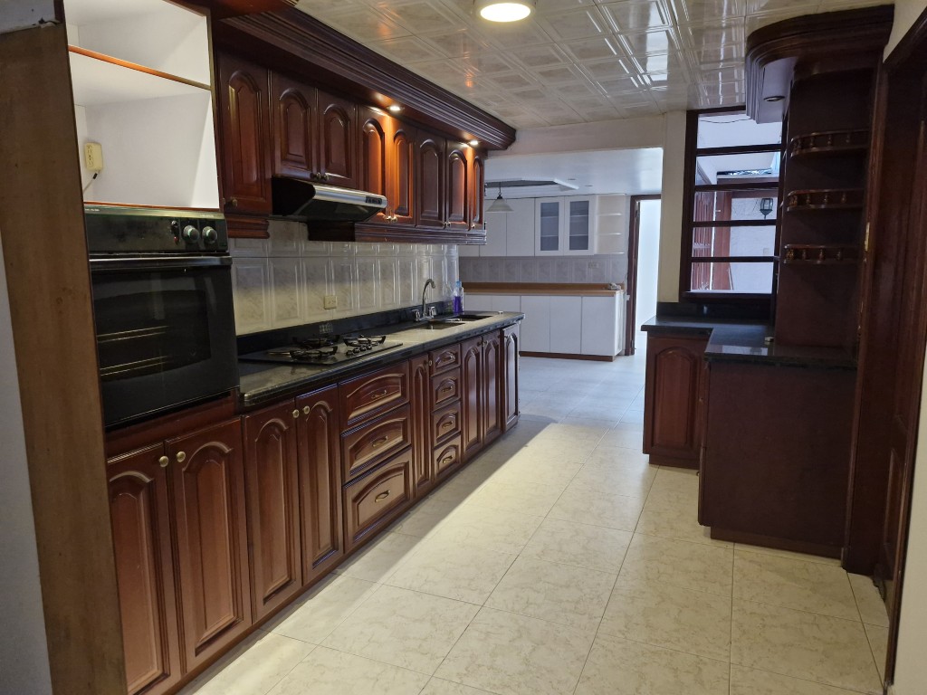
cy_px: 348
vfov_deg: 58.9
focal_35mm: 23
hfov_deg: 73.9
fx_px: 616
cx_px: 464
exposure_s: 1/120
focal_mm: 5.54
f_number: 1.8
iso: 640
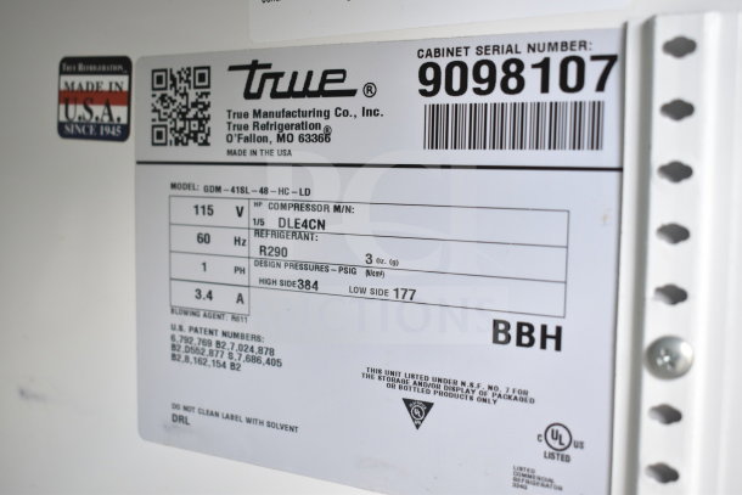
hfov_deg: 45.0
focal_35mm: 44
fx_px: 897
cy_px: 248
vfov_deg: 30.9
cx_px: 371
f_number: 4.2
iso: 400
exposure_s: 1/50
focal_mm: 29
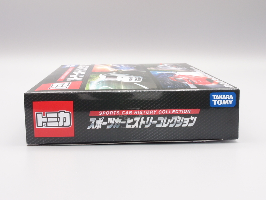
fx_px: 384
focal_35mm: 50
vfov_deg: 29.1
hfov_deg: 38.2
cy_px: 100
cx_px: 133
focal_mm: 10.83
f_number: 8
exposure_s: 1/2.5
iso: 100
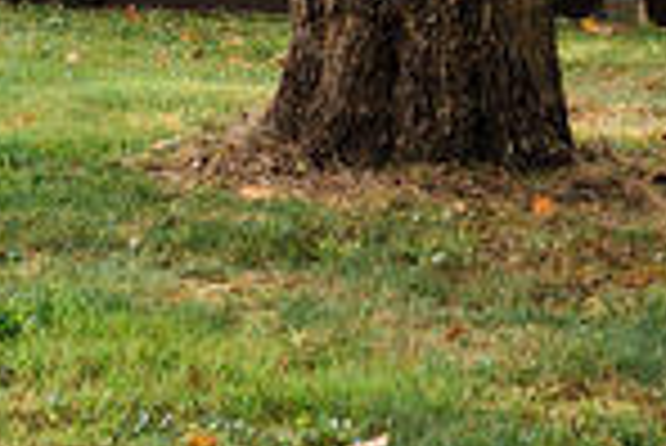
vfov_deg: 6.2
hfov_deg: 9.9
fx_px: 3833
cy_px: -804
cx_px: 108
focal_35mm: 207
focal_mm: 30
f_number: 4
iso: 160
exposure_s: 1/400
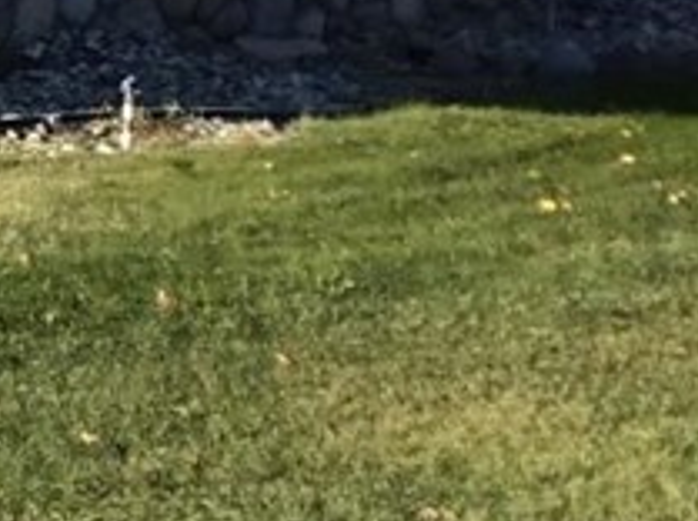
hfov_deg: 11.5
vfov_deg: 9.3
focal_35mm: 152
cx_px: -766
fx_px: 3060
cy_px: -426
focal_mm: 3.3
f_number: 2.4
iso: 25
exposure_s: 1/970
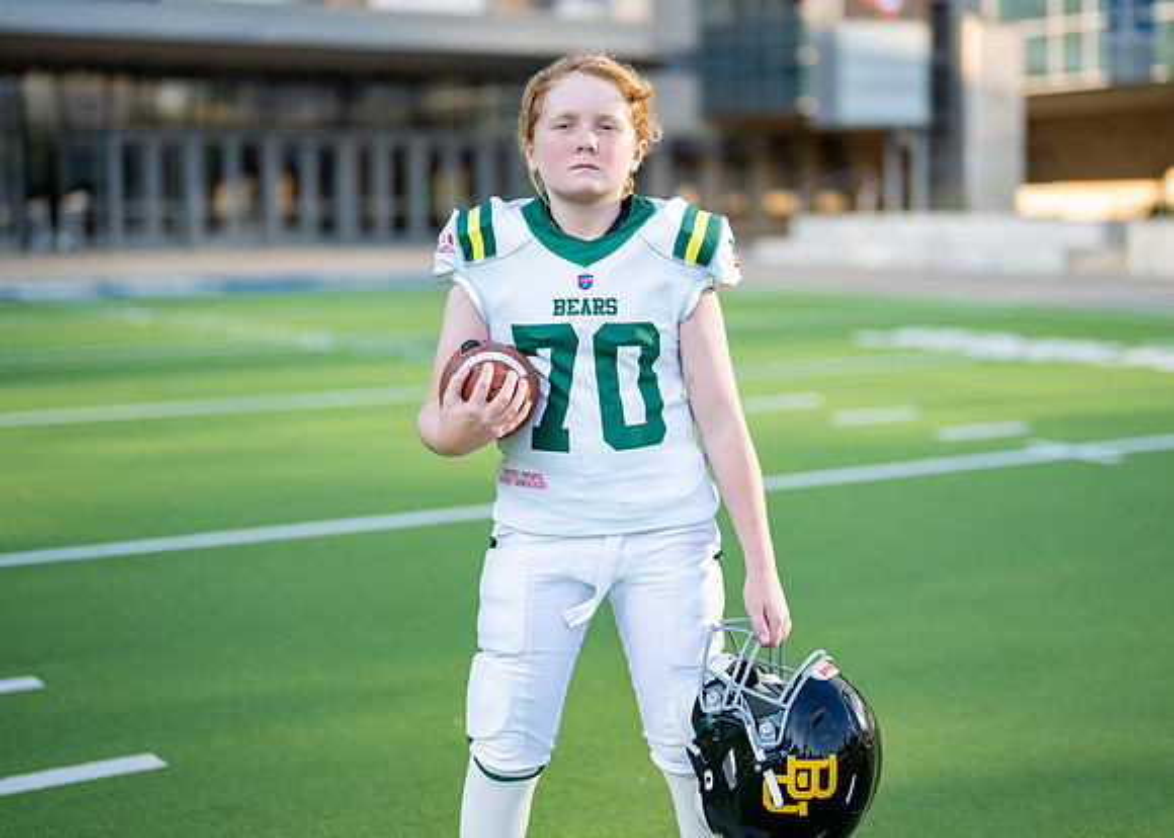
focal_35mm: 62
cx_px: 650
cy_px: 353
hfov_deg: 31.8
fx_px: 2057
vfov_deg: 23.0
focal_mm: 50
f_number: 1.2
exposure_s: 1/2000
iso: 100
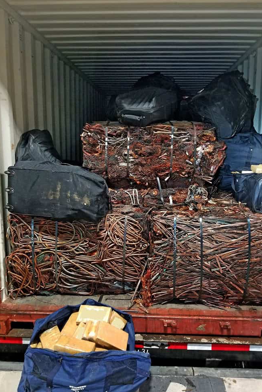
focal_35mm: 28
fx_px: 306
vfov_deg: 65.5
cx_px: 138
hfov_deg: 46.4
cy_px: 195
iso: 500
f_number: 1.7
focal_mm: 4.2
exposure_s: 1/10
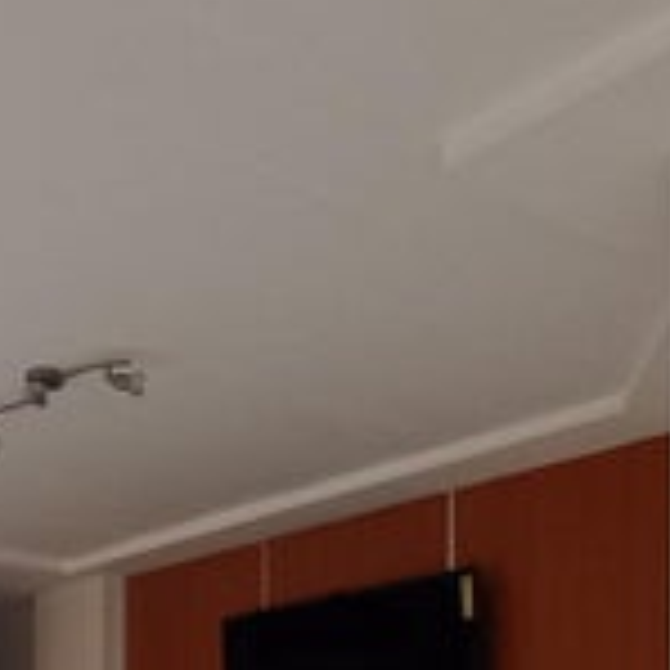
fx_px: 1248
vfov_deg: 25.9
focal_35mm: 57
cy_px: 863
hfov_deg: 29.7
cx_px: 184
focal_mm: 1.65
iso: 159
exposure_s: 1/120
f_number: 2.2
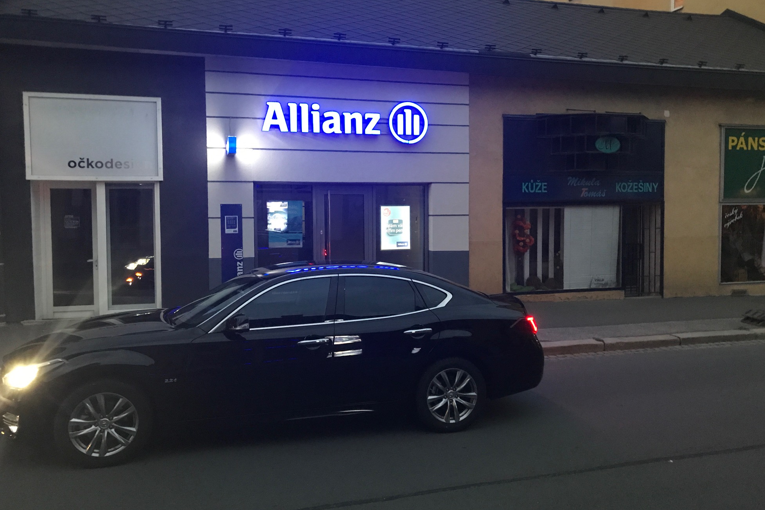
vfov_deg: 43.6
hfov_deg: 61.9
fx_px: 638
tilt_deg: -2.2
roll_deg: +0.7
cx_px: 388
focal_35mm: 30
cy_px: 244
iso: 100
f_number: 1.8
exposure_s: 1/5
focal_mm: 3.99
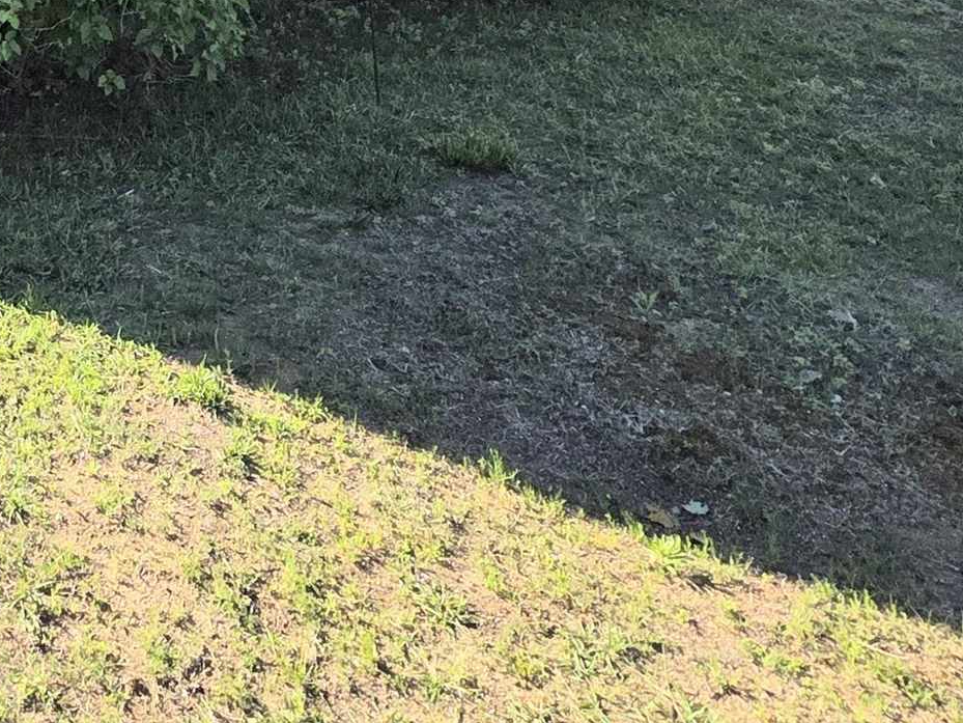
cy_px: -405
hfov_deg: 38.9
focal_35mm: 43
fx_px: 1196
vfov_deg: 24.6
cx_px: 1
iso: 40
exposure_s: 1/1445
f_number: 1.9
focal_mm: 2.2
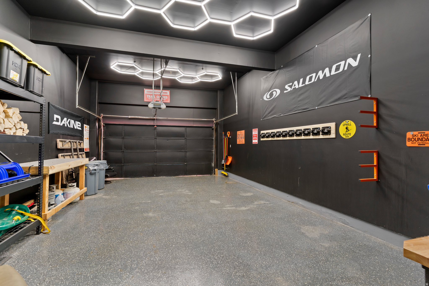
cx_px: 214
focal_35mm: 17
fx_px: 203
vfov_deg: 70.4
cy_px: 143
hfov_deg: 93.3
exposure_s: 1/4
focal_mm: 17
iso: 100
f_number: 8
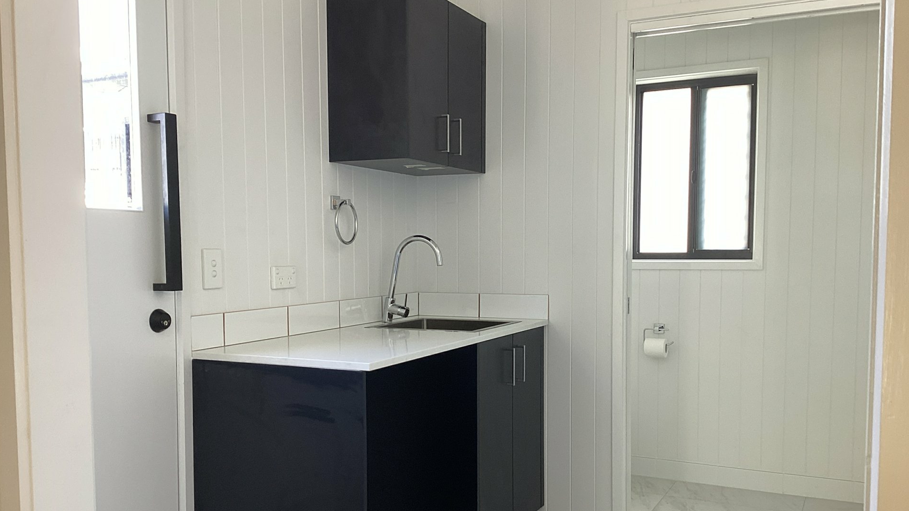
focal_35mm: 34
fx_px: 820
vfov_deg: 34.6
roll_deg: -1.1
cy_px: 301
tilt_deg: -4.2
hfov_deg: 58.0
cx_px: 452
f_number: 2.4
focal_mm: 3.3
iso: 50
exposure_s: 1/60
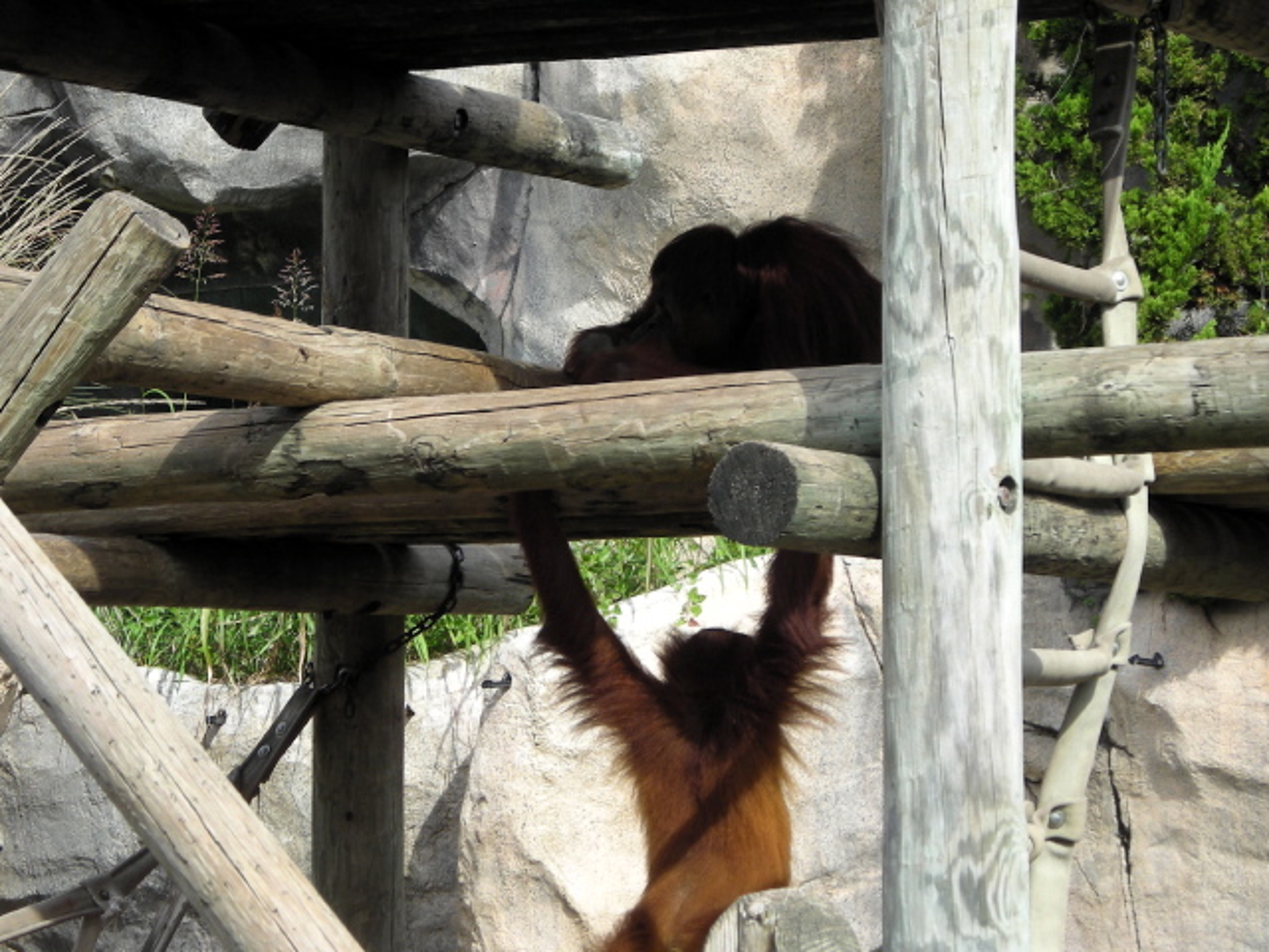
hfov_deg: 17.0
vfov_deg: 12.8
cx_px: 634
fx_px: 4252
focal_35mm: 116
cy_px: 476
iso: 50
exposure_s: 1/146
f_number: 5.3
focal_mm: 19.2
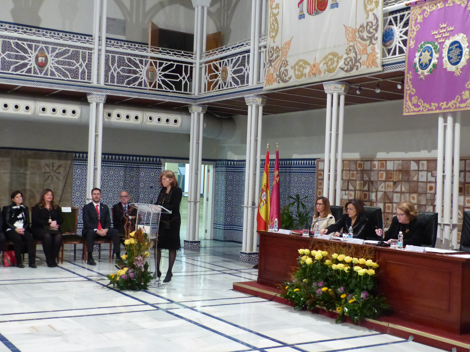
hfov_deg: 38.9
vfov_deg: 29.7
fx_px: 665
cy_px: 176
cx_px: 235
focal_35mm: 49
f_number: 2.8
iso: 800
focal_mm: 8.7
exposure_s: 1/50
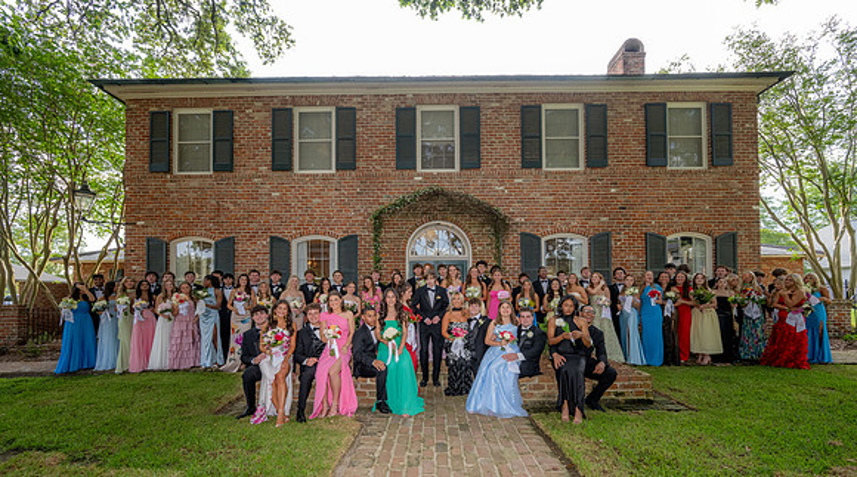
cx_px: 429
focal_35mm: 15
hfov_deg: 102.5
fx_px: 344
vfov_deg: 68.8
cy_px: 286
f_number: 8
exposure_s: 1/160
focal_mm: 14
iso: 800
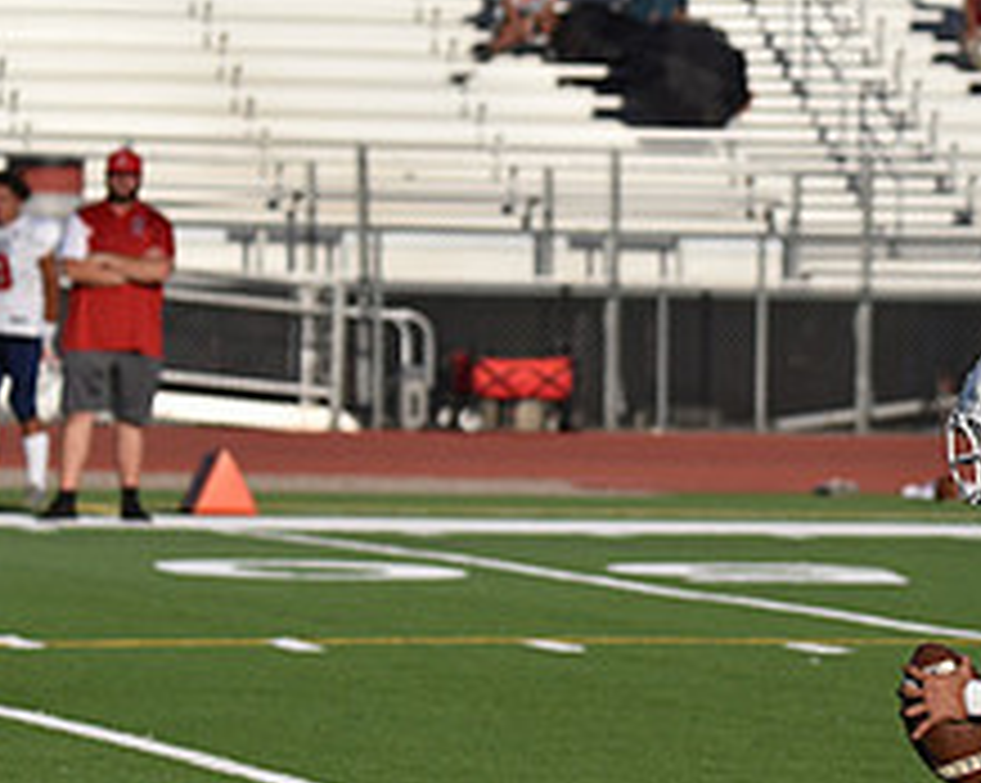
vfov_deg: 4.1
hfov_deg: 5.2
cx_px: 1012
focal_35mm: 375
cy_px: 578
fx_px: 10878
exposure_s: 1/4000
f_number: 5.6
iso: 360
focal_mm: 150
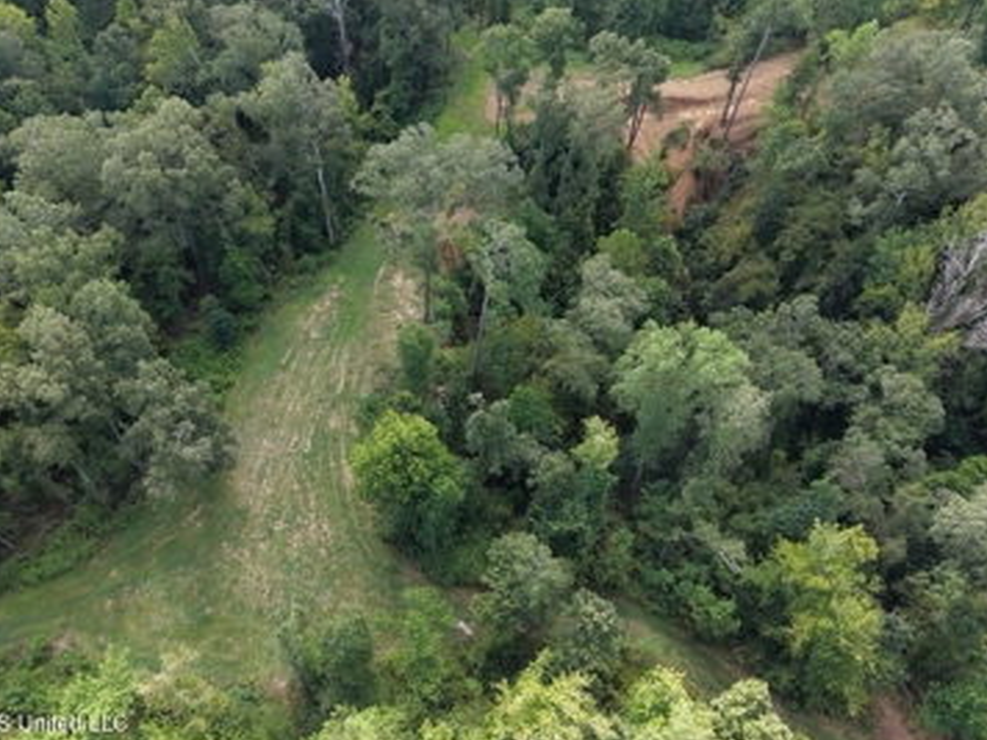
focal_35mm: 27
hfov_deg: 65.2
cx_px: 441
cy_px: 344
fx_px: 770
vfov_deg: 51.3
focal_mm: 8.67
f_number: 1.8
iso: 100
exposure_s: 1/500
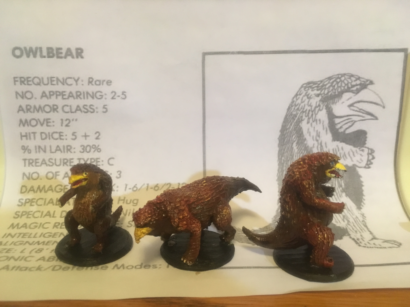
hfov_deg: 61.7
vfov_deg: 48.2
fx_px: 343
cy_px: 154
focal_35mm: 29
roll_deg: -1.6
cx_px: 205
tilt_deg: -12.3
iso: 250
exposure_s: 1/15
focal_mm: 4.15
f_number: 2.2
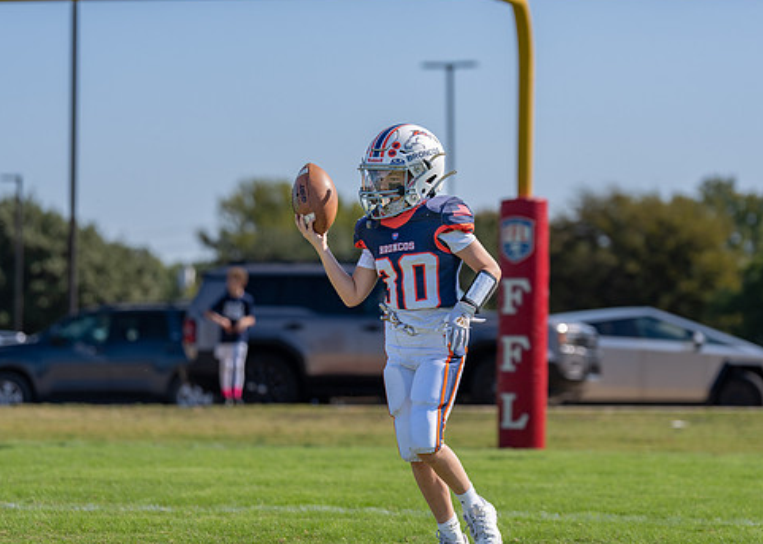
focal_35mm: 162
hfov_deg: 12.4
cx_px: 403
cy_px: 263
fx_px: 3509
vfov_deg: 8.9
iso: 100
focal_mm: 117
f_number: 2.8
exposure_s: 1/2500
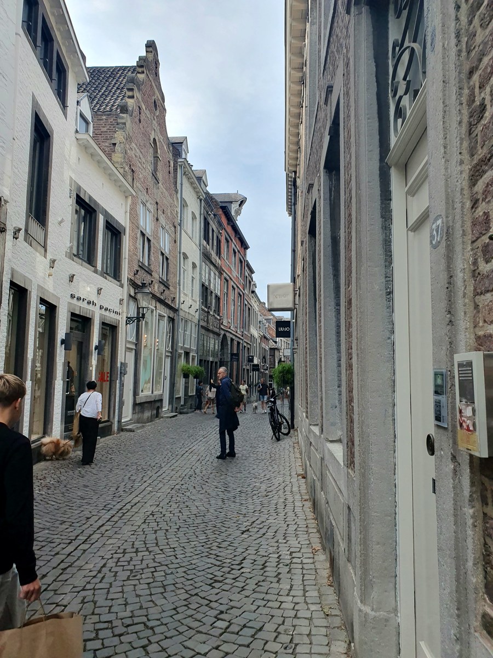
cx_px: 246
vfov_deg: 67.3
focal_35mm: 26
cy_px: 329
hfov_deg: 53.1
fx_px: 494
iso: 50
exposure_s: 1/1250
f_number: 2.4
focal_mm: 4.3
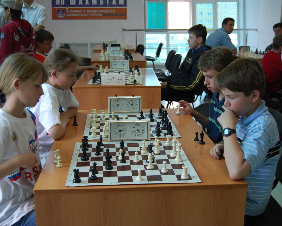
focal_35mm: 44
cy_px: 113
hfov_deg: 42.0
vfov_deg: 34.1
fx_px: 367
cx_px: 126
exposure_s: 1/50
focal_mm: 26
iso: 200
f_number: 4
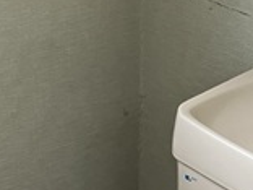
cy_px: 344
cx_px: 130
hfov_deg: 18.2
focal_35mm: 108
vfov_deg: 12.5
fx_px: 789
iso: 320
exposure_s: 1/60
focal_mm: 3.99
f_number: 1.8
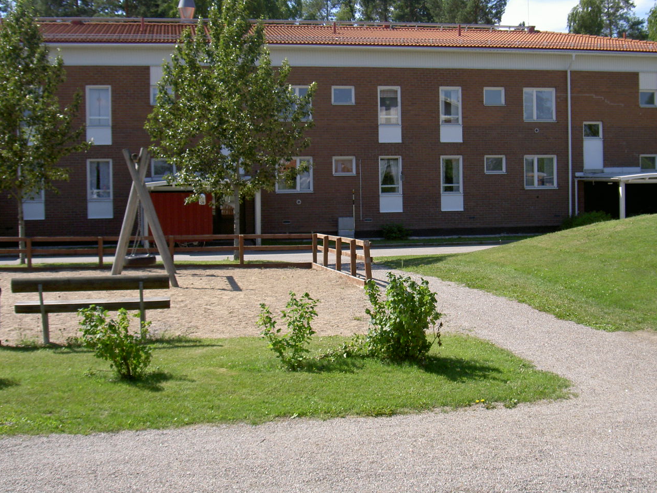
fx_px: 930
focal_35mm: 49
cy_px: 226
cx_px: 368
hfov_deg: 38.8
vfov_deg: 29.7
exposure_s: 1/320
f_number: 4.7
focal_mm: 8
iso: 50
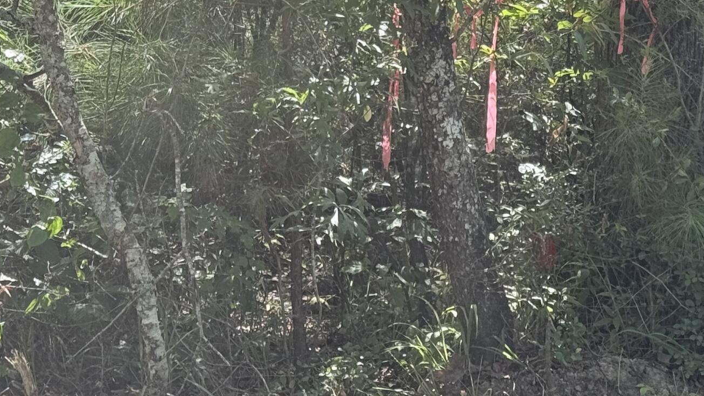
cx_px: 662
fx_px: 2240
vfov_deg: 10.0
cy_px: -32
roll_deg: +0.0
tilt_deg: -2.1
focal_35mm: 120
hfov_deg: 17.5
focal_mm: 6.76
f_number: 1.78
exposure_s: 1/522
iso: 64
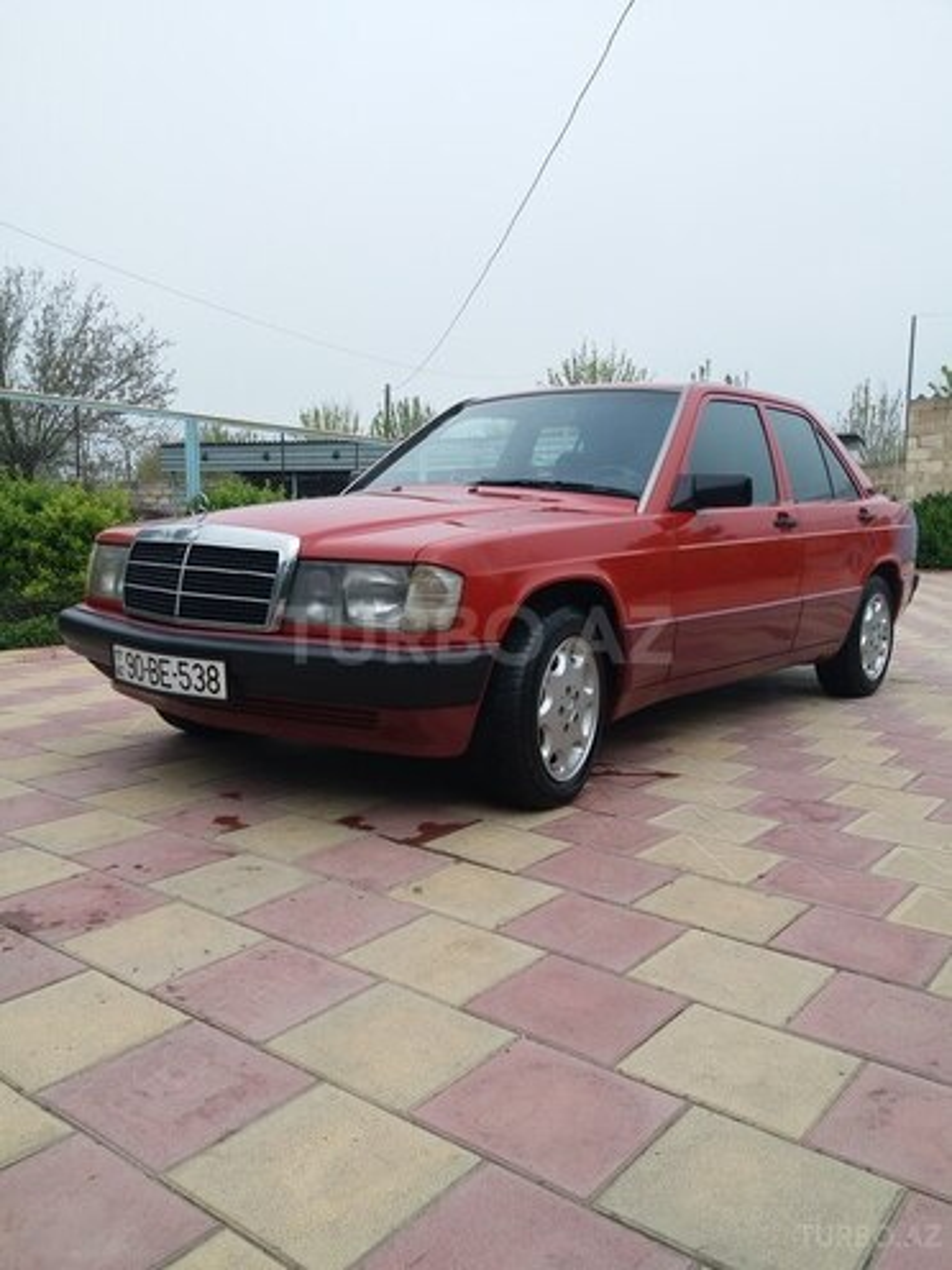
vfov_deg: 65.3
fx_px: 990
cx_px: 476
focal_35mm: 27
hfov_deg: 51.4
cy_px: 635
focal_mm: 3.7
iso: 40
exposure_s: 1/676
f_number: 1.9
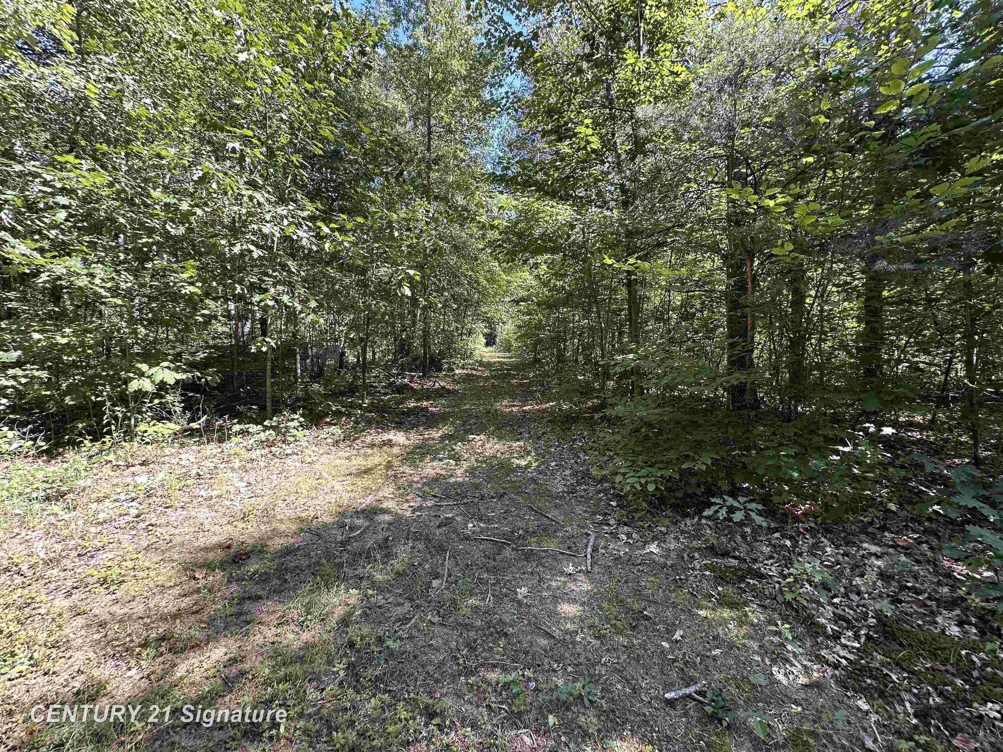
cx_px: 502
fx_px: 406
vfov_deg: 85.7
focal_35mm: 14
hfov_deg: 102.1
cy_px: 376
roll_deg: -0.2
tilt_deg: -3.6
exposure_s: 1/99
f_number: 2.2
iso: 50
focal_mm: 2.22
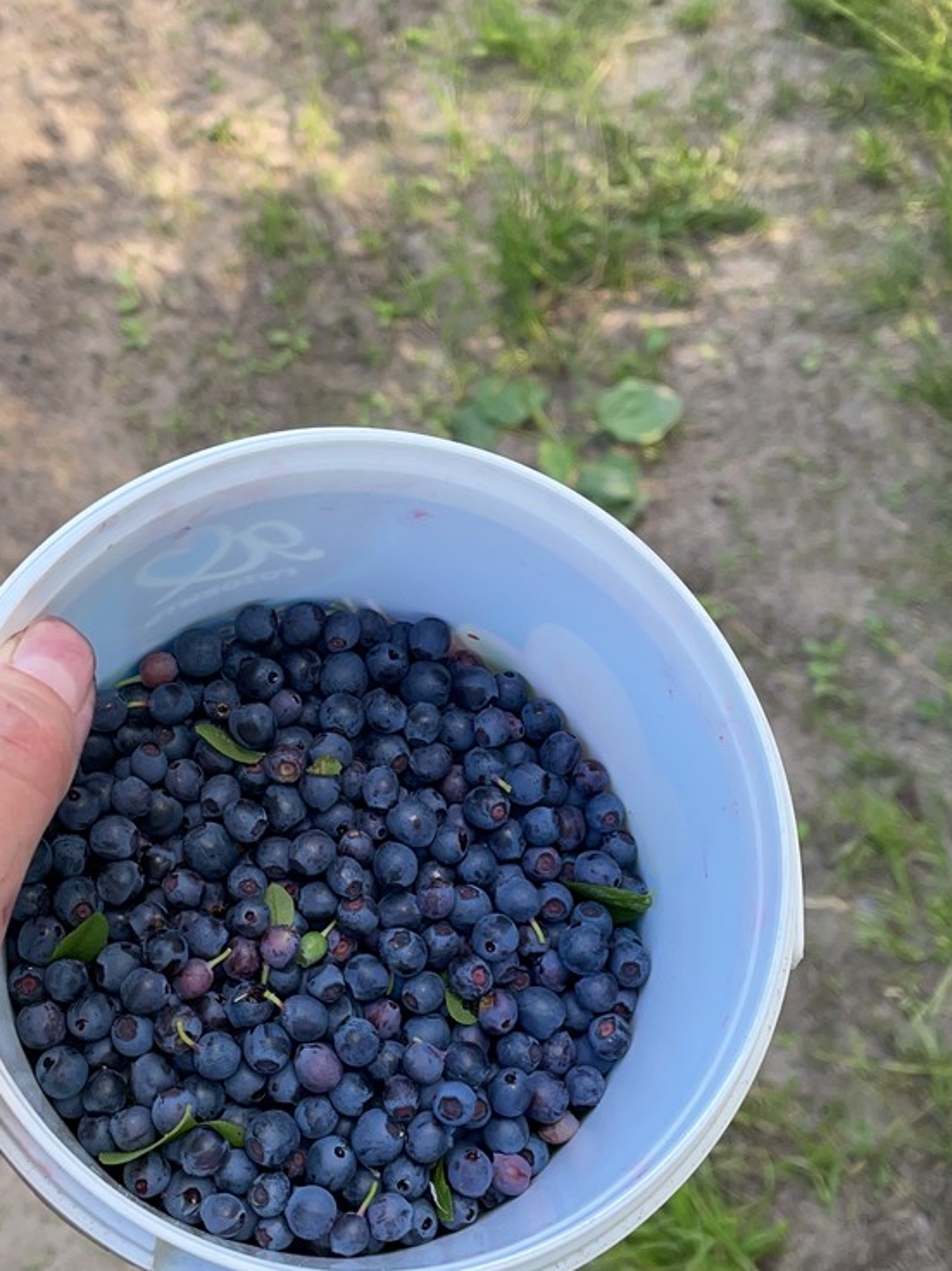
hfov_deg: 34.3
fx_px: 1541
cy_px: 661
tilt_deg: -51.0
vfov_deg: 44.8
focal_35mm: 42
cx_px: 416
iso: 32
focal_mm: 4.2
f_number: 1.6
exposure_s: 1/241
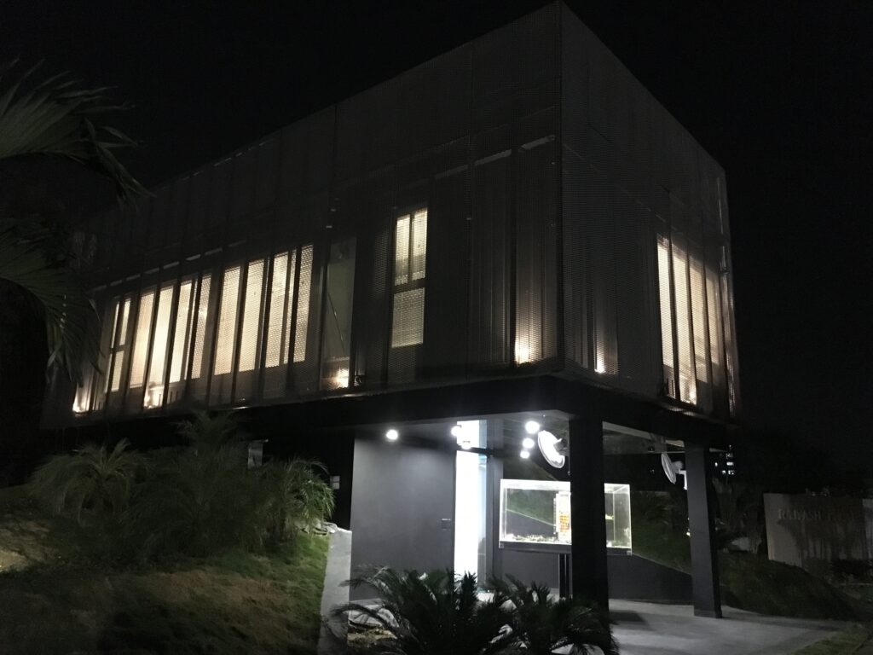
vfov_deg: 48.2
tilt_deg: +14.3
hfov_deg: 61.7
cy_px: 328
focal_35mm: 29
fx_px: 731
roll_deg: -2.2
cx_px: 436
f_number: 2.2
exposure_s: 1/17
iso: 1000
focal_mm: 4.15
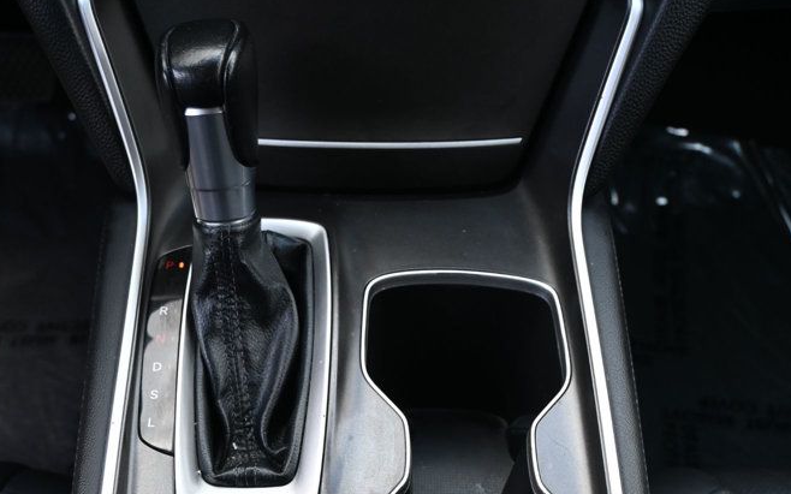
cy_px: 385
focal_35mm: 46
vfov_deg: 27.3
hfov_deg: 43.1
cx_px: 356
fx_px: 1000
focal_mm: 19.5
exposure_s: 1/160
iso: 400
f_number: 3.8
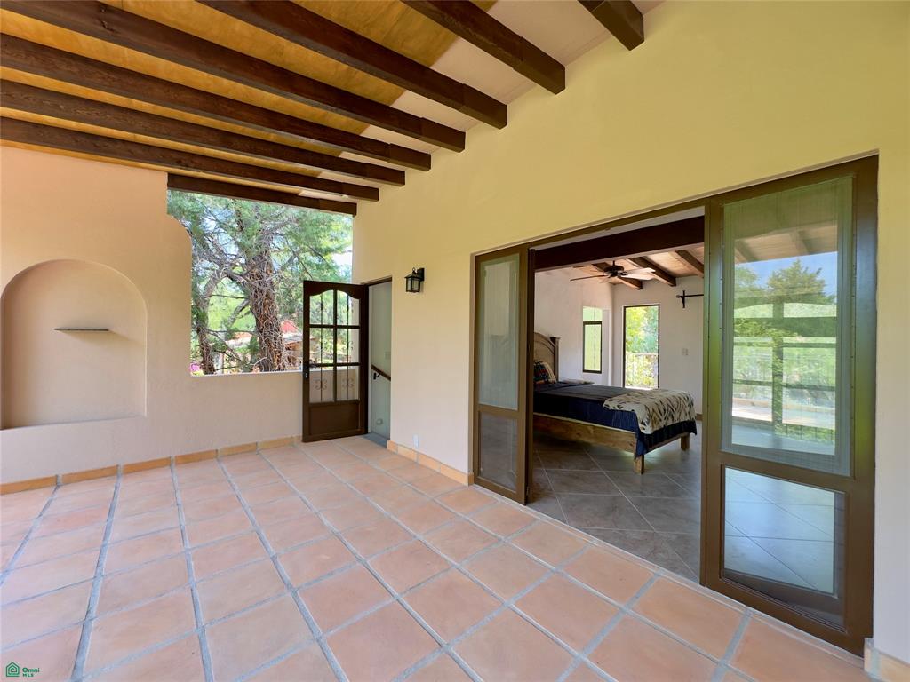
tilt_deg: +0.4
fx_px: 368
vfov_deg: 85.7
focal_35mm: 14
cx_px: 455
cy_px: 341
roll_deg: -0.7
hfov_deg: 102.1
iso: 80
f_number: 2.2
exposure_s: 1/99
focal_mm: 2.22
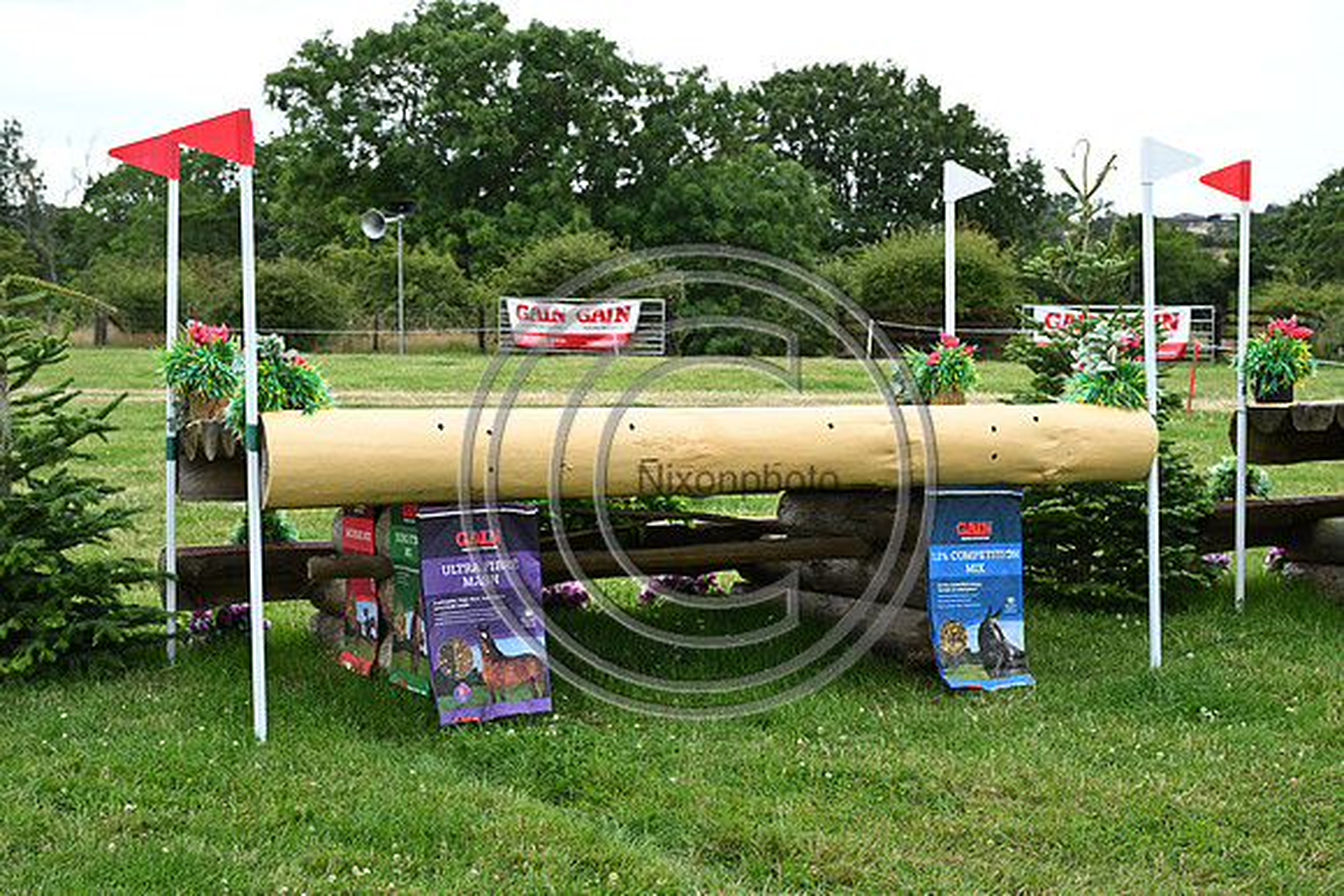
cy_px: 448
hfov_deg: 36.9
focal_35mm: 54
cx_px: 672
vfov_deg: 25.1
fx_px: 2016
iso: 1600
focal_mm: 54
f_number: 5
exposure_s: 1/800
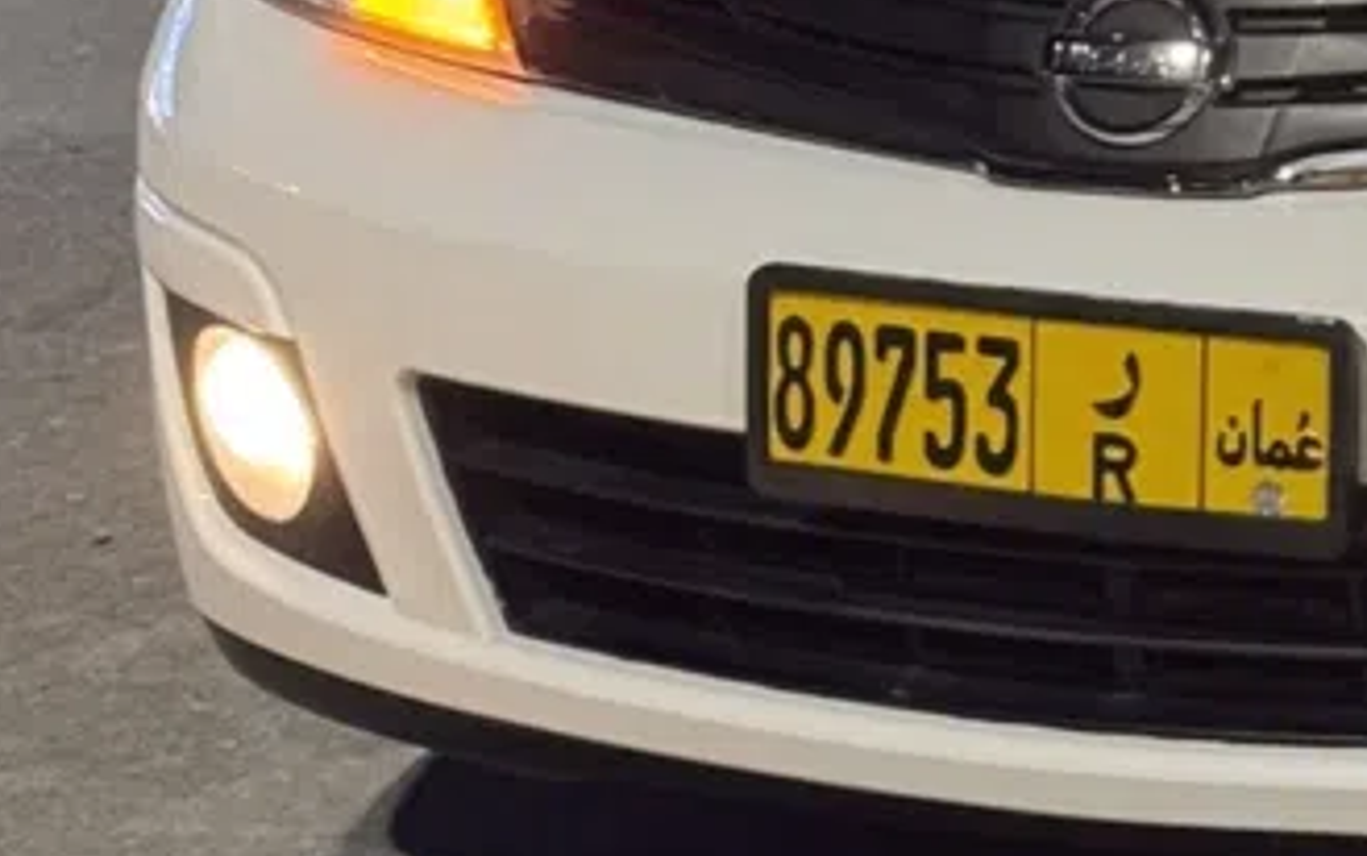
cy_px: -671
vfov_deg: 6.1
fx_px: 7865
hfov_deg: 9.7
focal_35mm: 211
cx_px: 1978
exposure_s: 1/50
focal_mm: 6.76
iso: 200
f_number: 1.78
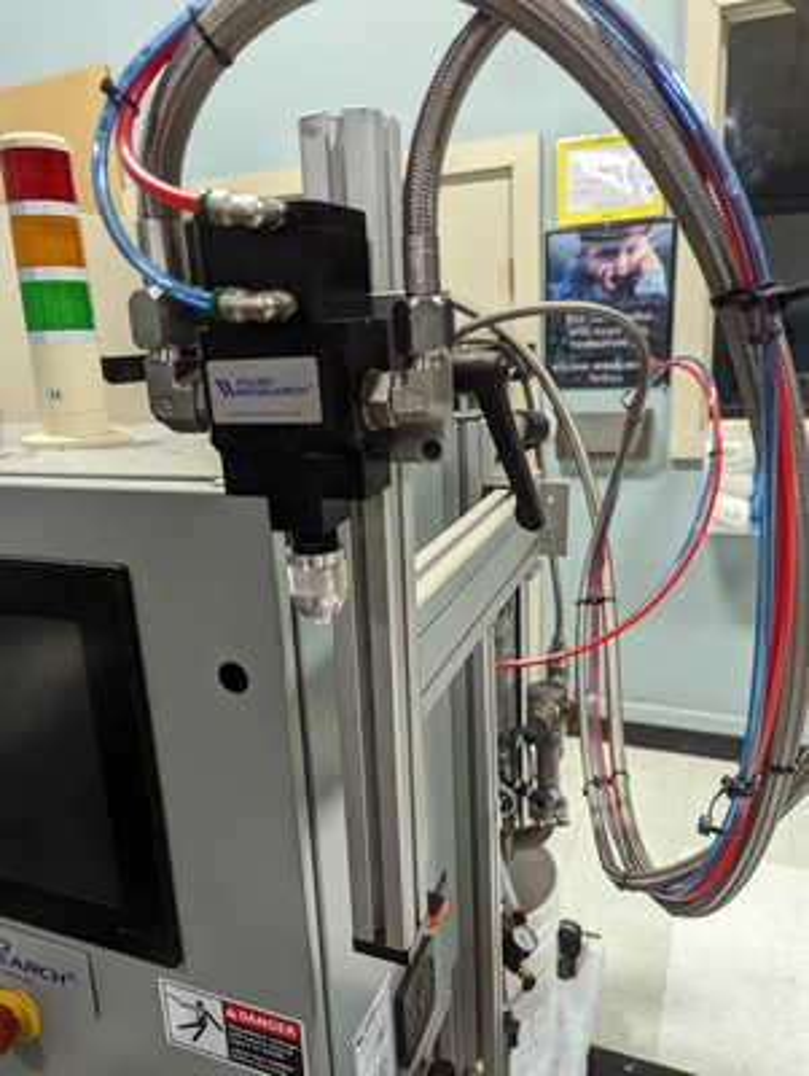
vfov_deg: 71.5
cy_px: 538
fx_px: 746
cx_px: 404
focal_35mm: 24
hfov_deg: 56.9
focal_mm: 6.81
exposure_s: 1/246
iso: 1052
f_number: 1.85
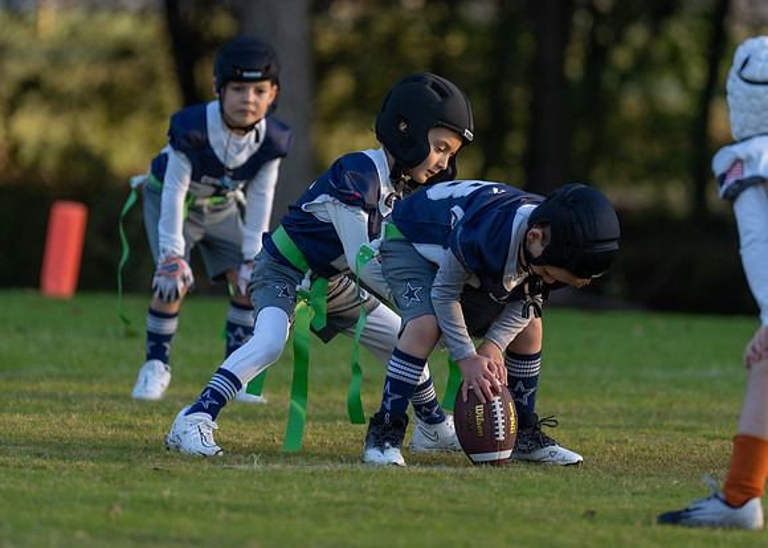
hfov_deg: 6.1
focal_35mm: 330
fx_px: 7194
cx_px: 402
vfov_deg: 4.4
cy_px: 184
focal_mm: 200
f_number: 2.8
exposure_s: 1/1000
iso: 400
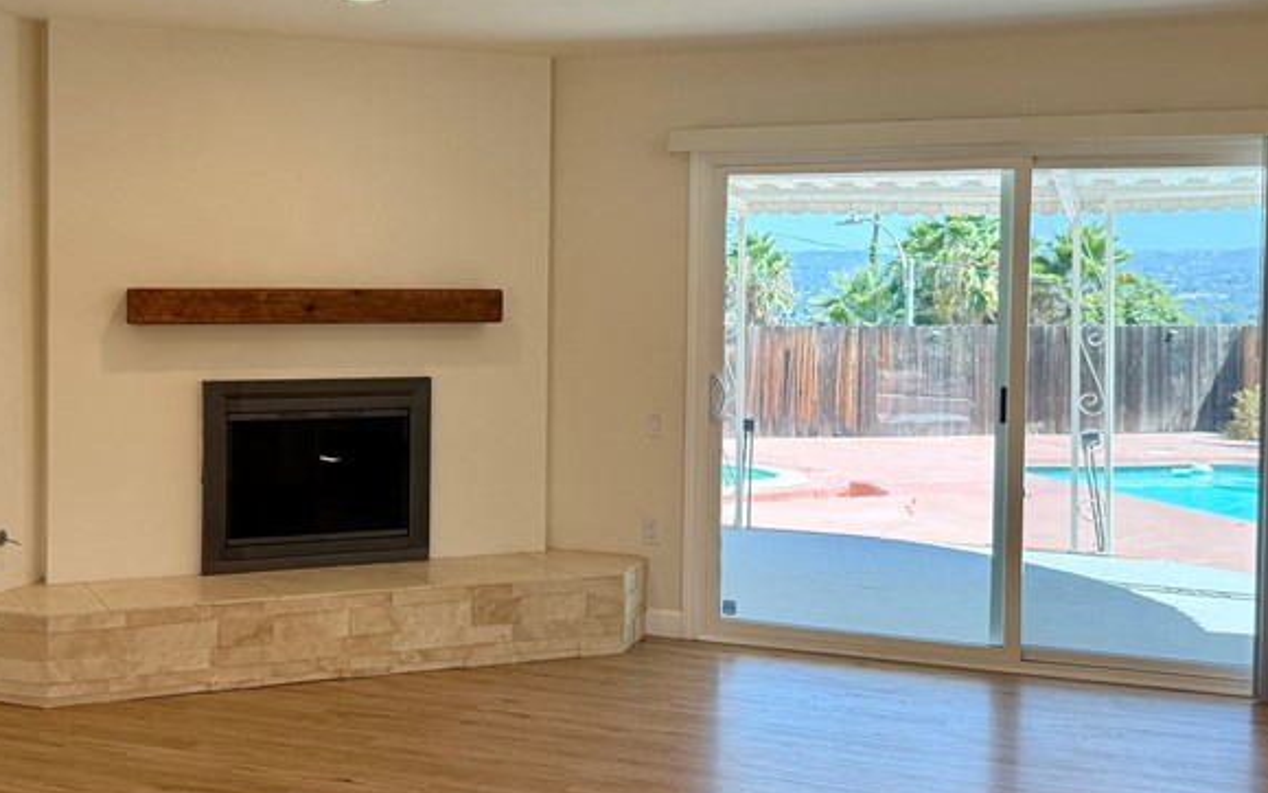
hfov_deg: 43.8
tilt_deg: -2.5
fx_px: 1555
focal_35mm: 45
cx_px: 442
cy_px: 326
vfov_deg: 28.5
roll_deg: -0.3
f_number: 1.78
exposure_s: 1/419
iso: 100
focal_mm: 6.76
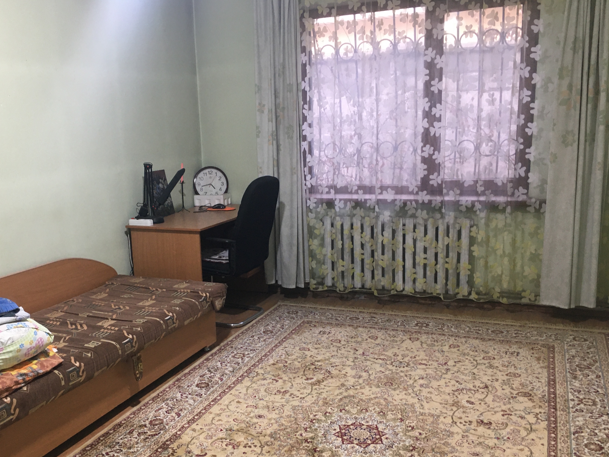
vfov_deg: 39.5
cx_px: 249
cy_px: 272
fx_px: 633
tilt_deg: -12.1
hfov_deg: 51.1
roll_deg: +2.2
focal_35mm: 36
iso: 125
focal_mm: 4.15
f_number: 2.2
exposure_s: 1/33
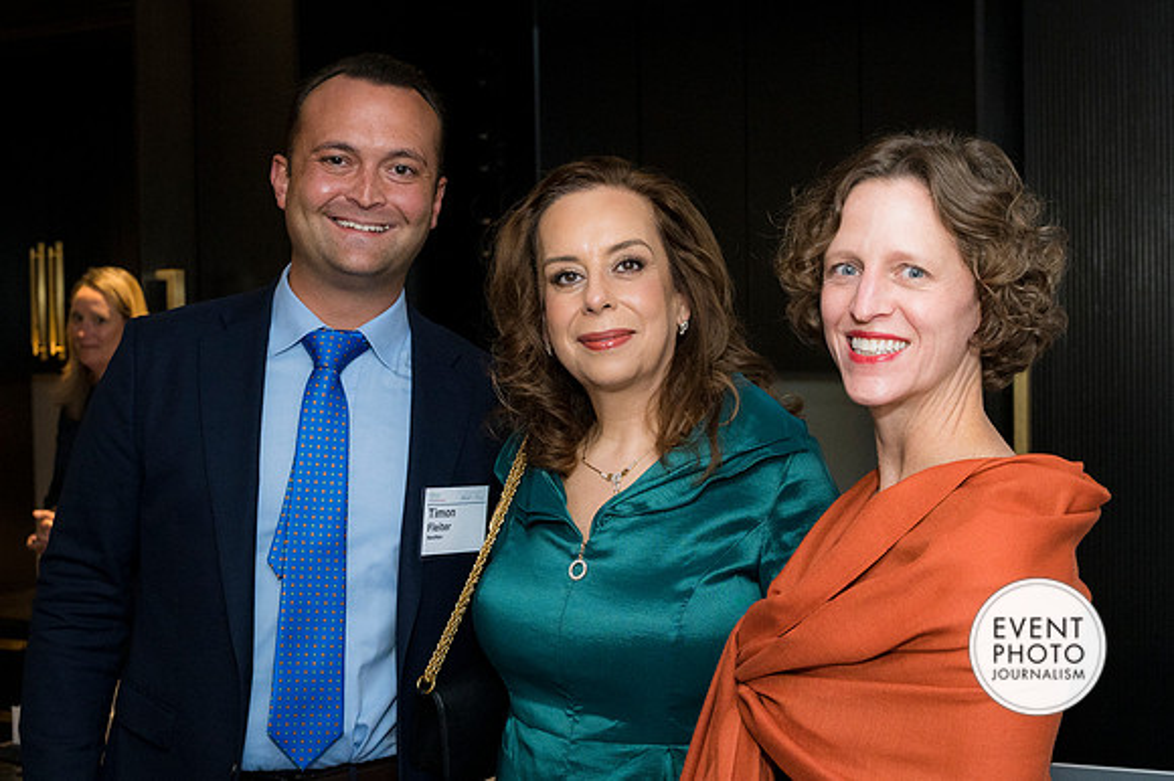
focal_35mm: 48
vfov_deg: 28.0
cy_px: 390
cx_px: 587
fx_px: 1564
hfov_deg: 41.1
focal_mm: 32
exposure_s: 1/125
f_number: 4
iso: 800
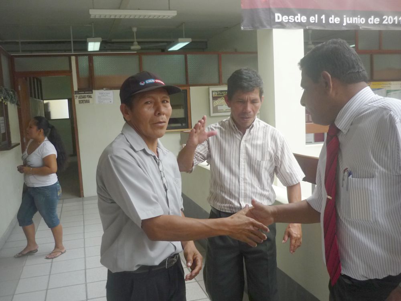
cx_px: 200
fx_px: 382
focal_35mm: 33
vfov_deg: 42.9
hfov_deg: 55.4
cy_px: 150
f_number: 2.8
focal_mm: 5.5
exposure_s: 1/200
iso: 200
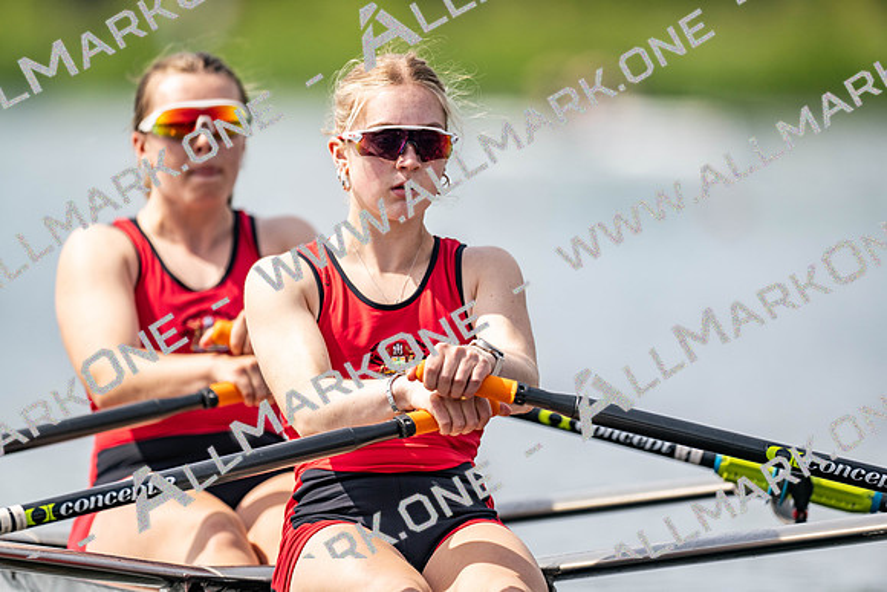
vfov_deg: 2.3
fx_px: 14786
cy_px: 296
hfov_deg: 3.4
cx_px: 444
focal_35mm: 600
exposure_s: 1/2500
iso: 320
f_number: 4
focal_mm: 600
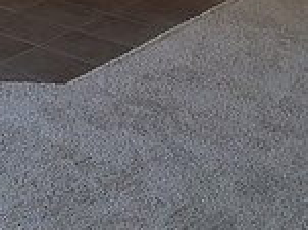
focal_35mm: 88
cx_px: -294
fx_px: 782
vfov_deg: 14.2
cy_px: -220
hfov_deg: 17.0
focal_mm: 2.2
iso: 100
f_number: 2.2
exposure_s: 1/119
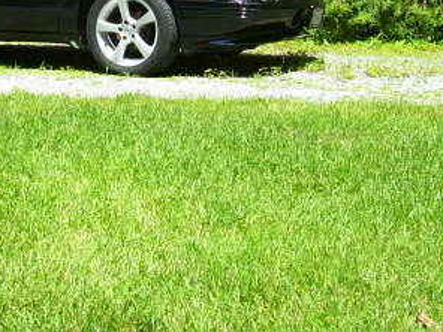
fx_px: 947
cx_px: 105
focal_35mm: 74
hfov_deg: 26.0
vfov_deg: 19.1
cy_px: -28
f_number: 2.7
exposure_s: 1/750
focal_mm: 5.6
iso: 80
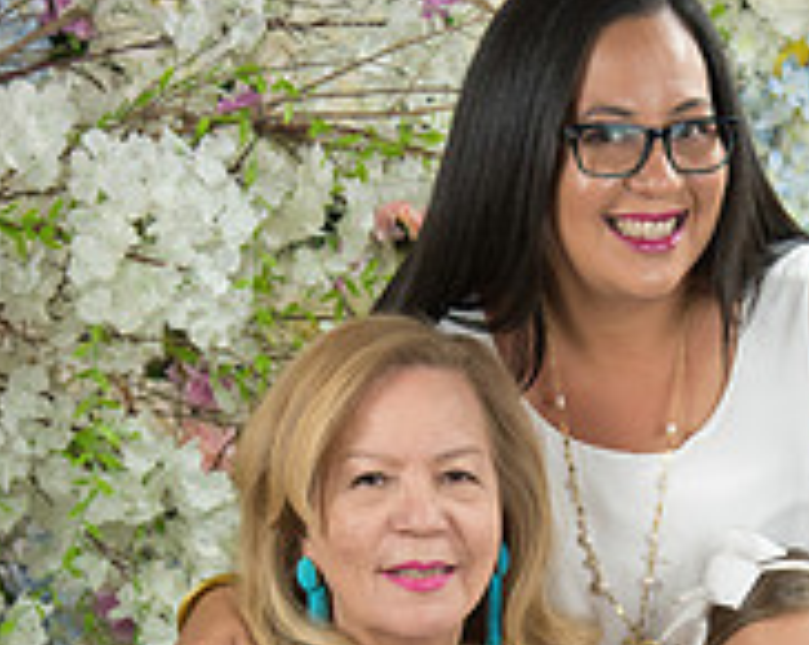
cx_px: 622
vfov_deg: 10.6
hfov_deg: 13.4
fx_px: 3442
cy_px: 707
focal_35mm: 144
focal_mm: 62
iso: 1250
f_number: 5
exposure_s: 1/125
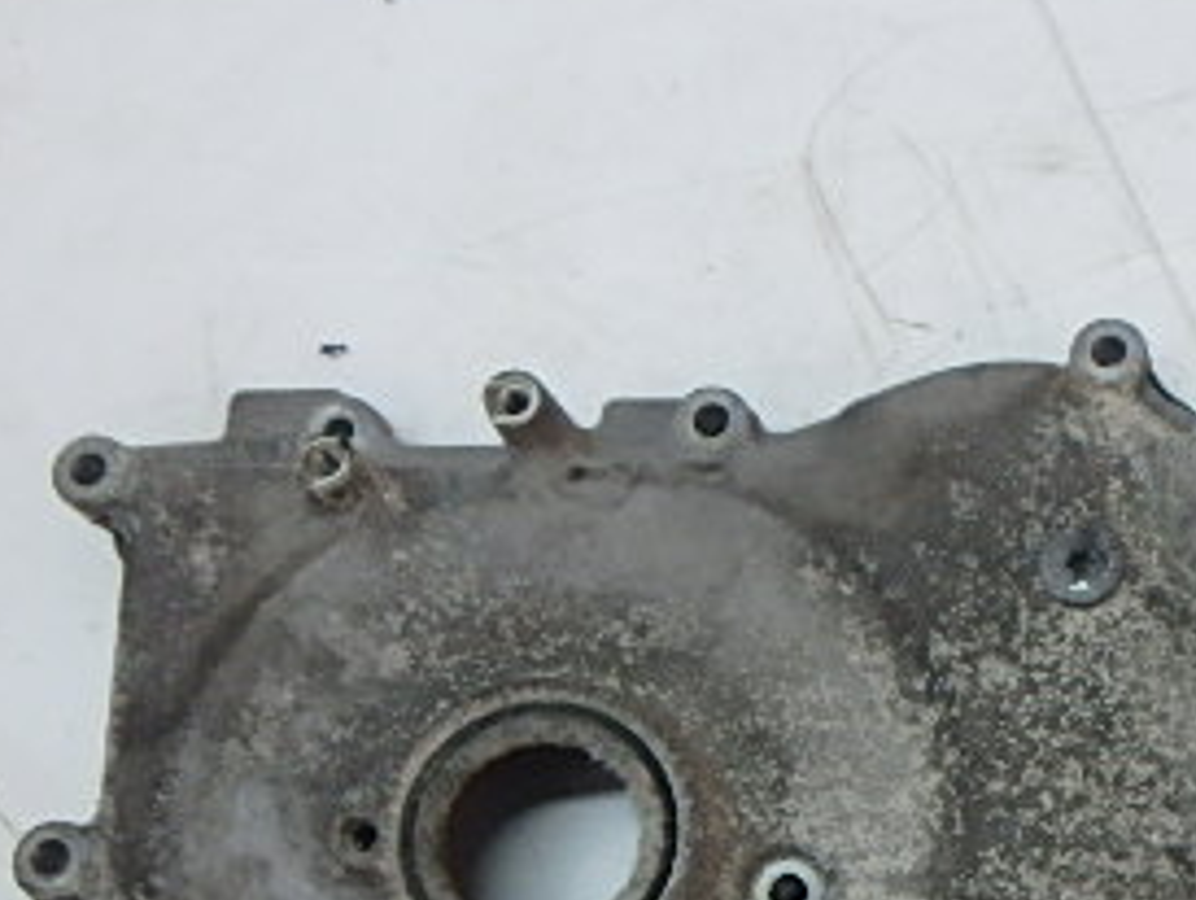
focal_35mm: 49
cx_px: 1231
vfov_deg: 27.0
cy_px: 1018
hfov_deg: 34.8
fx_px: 1694
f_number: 3.5
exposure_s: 1/60
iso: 200
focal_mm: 3.7
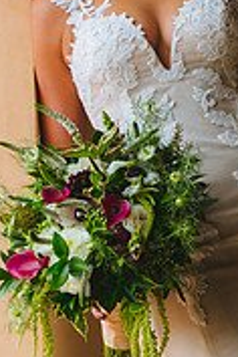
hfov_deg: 1.9
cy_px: 216
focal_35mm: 706
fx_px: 7001
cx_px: 184
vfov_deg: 2.9
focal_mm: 185
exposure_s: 1/200
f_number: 2.8
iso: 125
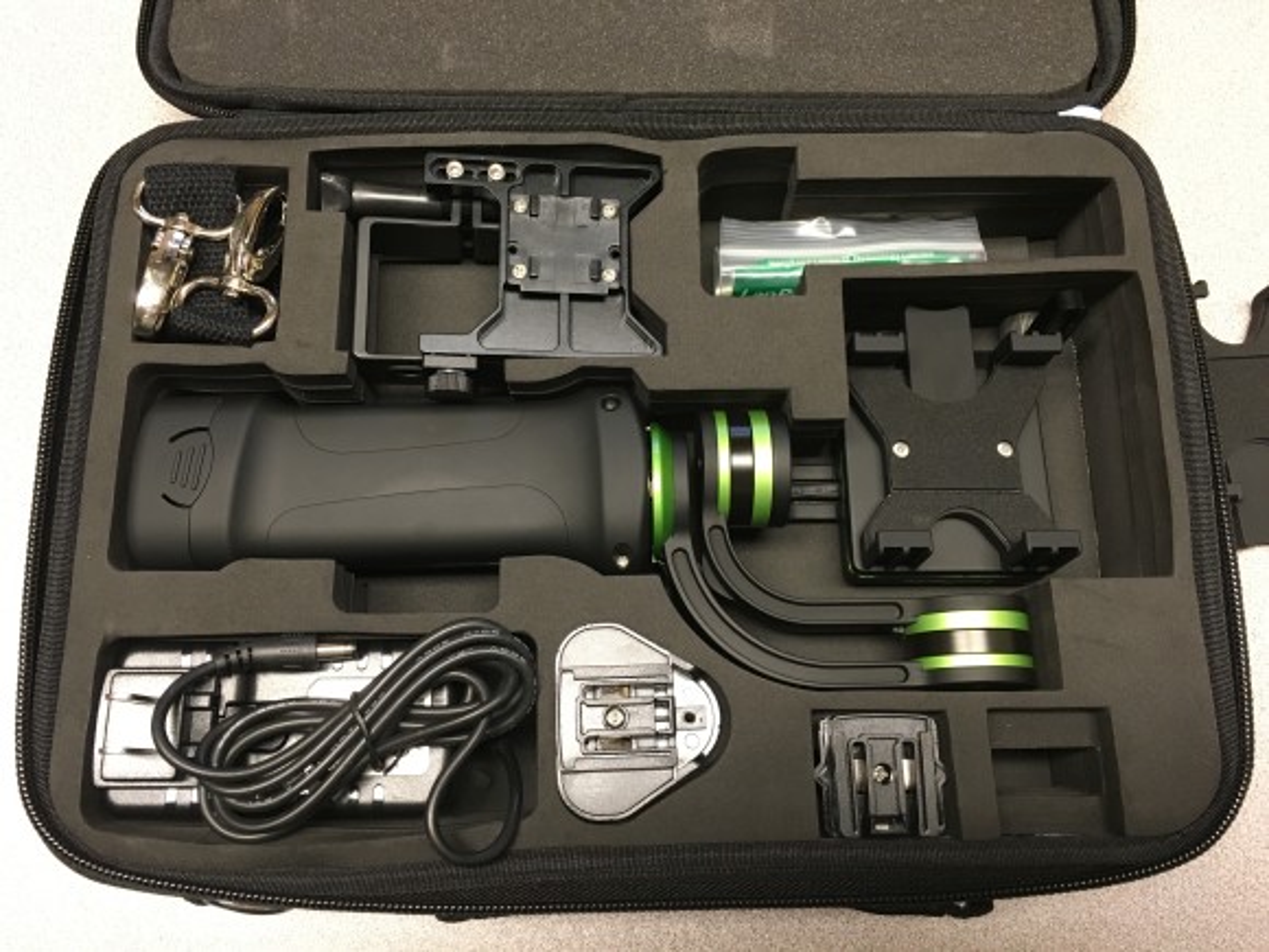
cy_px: 476
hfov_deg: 61.7
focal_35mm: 29
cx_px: 634
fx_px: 1063
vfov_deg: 48.2
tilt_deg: -76.5
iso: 125
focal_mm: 4.15
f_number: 2.2
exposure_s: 1/30
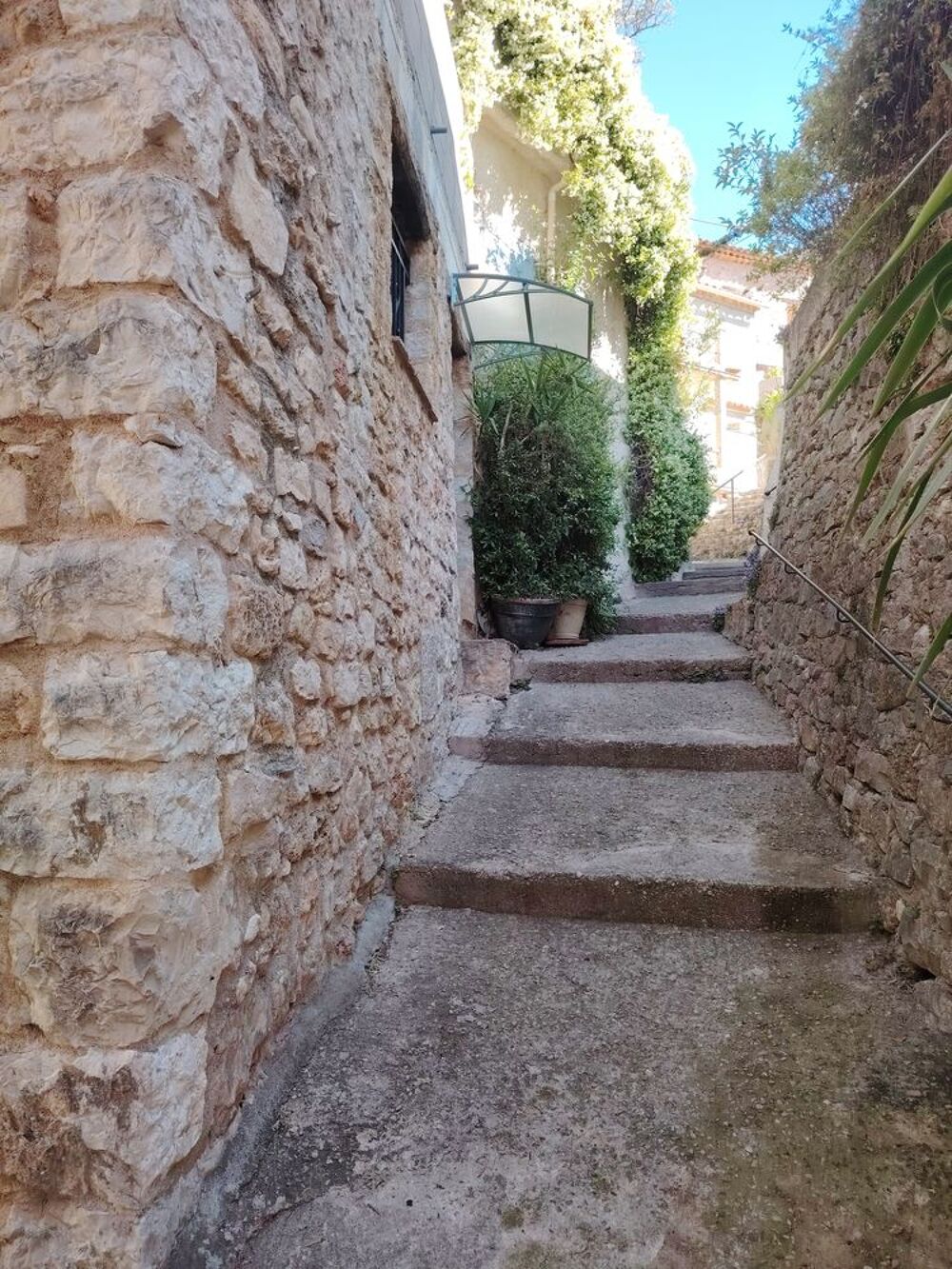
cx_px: 476
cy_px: 634
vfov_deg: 71.6
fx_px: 880
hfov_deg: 56.8
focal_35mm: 24
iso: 100
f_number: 1.75
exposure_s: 1/117
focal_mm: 5.25
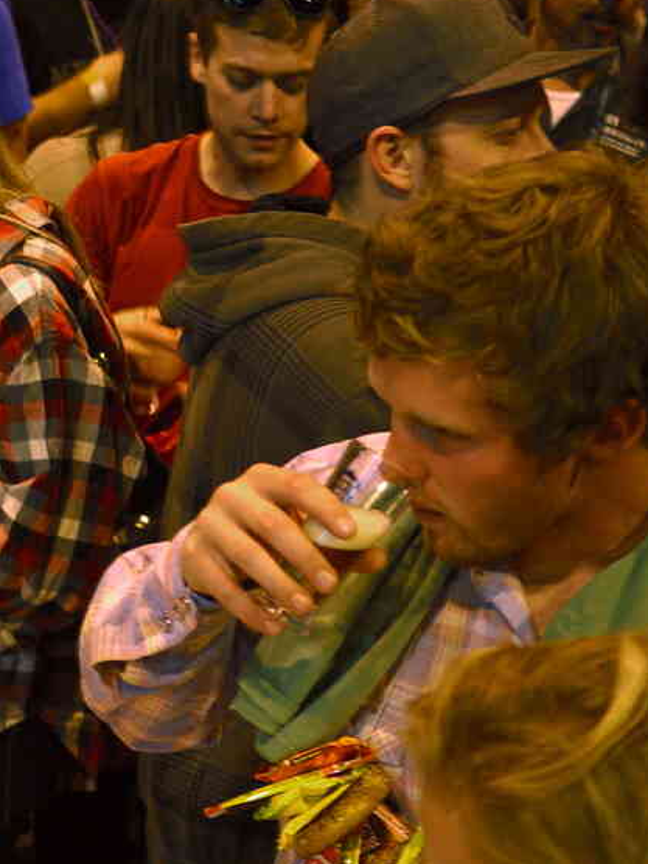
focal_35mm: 91
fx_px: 2271
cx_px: -36
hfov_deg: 15.9
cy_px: 387
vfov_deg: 21.5
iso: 125
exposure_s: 1/30
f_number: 1.7
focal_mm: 20
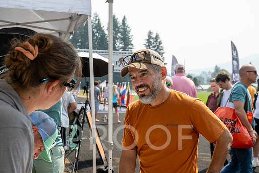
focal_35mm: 46
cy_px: 86
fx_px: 331
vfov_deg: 29.3
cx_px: 130
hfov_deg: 42.7
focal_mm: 46
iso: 200
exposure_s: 1/500
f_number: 7.1
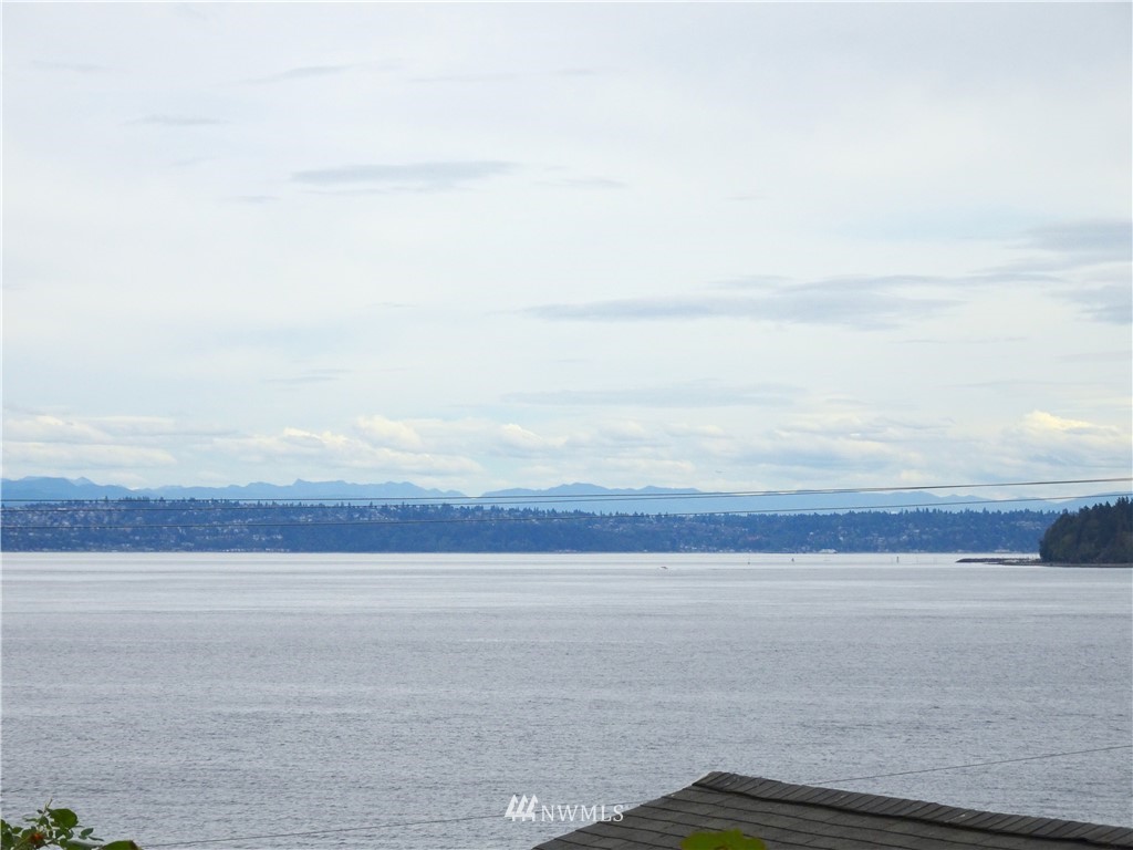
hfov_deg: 17.1
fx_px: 3764
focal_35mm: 115
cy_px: 425
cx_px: 566
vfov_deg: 12.9
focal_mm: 19.68
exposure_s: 1/640
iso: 80
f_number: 5.6
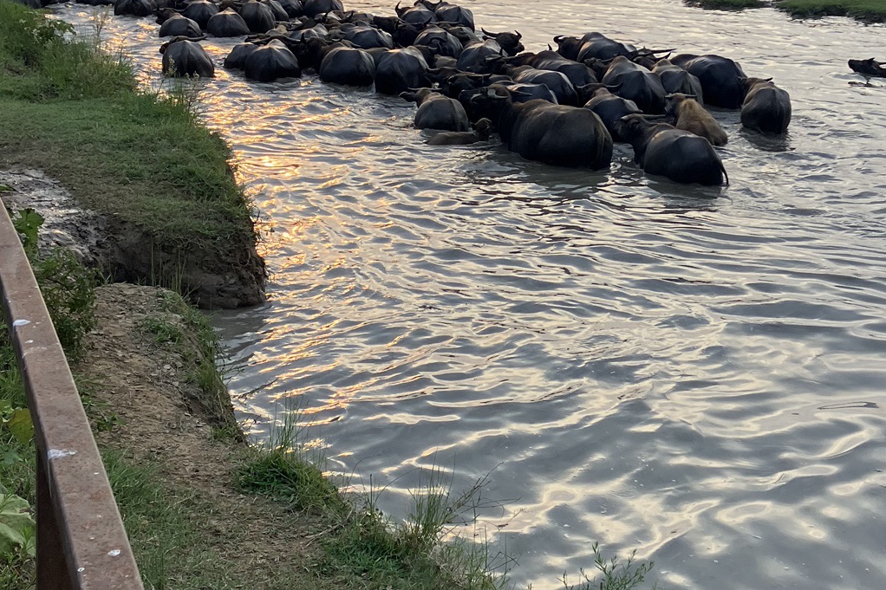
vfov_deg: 23.7
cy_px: 237
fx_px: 1403
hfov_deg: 34.9
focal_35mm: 57
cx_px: 531
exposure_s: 1/506
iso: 32
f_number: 1.8
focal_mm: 3.99
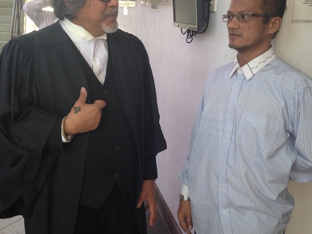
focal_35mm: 48
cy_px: 111
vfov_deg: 30.2
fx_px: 432
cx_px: 160
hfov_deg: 39.7
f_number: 2.4
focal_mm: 4.12
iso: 64
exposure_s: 1/60
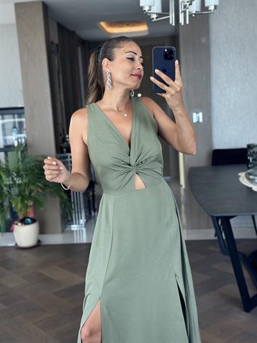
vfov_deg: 39.6
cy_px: 172
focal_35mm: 48
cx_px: 128
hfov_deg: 30.3
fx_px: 475
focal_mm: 6.86
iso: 125
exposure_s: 1/121
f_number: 1.78
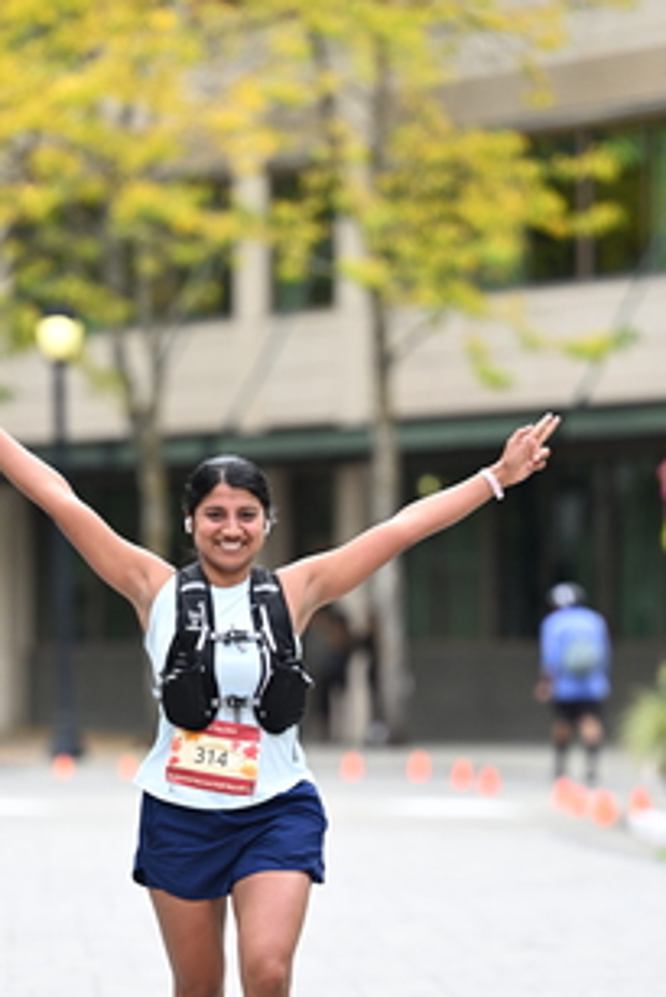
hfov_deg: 5.1
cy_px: 731
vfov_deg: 7.6
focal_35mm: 269
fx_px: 7456
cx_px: 262
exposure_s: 1/2000
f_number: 2.8
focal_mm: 150
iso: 640
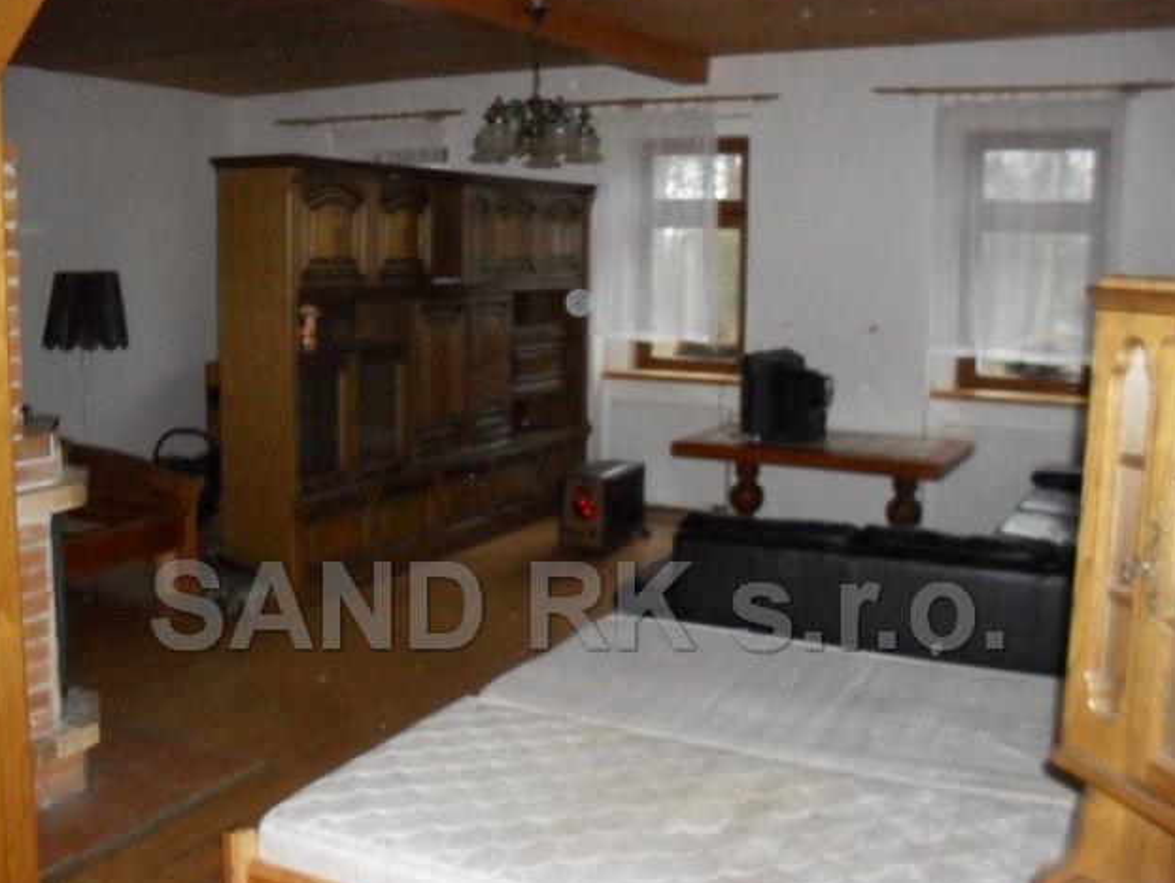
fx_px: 1222
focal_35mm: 36
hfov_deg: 51.3
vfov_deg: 39.7
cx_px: 582
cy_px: 441
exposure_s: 1/45
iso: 400
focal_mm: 6.3
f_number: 3.2
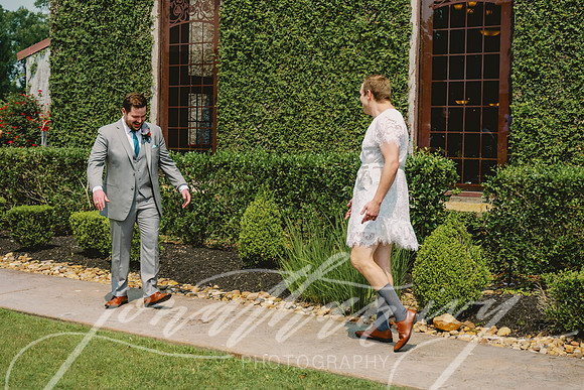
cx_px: 309
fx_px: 893
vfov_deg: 24.6
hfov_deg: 36.2
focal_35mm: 55
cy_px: 171
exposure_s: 1/1000
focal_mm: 44
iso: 64
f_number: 3.5
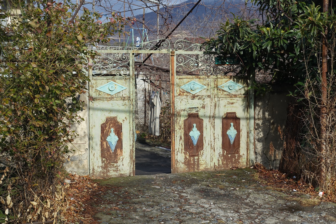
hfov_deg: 33.4
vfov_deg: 22.6
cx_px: 168
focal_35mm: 60
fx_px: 560
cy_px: 112
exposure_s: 1/400
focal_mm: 22
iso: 125
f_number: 5.6
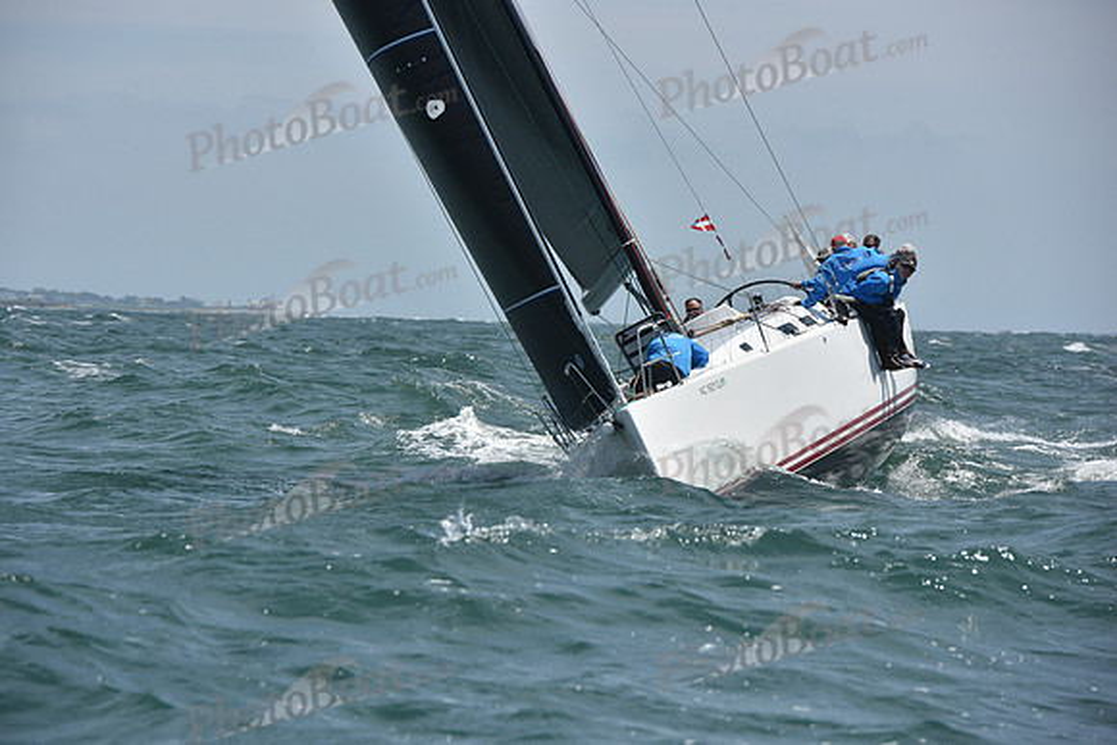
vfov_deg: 6.9
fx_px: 6207
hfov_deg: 10.3
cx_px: 558
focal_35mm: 200
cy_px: 372
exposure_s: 1/1250
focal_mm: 200
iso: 250
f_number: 9
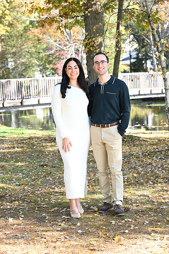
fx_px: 598
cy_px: 127
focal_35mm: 85
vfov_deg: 23.9
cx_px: 84
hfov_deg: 16.1
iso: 320
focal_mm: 85
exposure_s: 1/160
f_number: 5.6
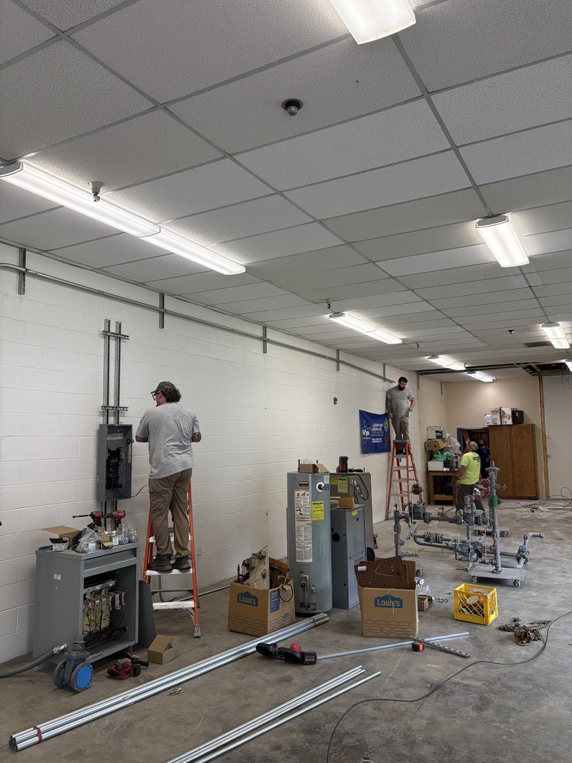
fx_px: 573
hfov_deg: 53.1
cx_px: 286
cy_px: 382
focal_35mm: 26
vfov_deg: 67.3
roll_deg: +1.2
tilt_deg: +7.2
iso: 200
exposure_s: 1/299
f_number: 1.6
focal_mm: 5.96
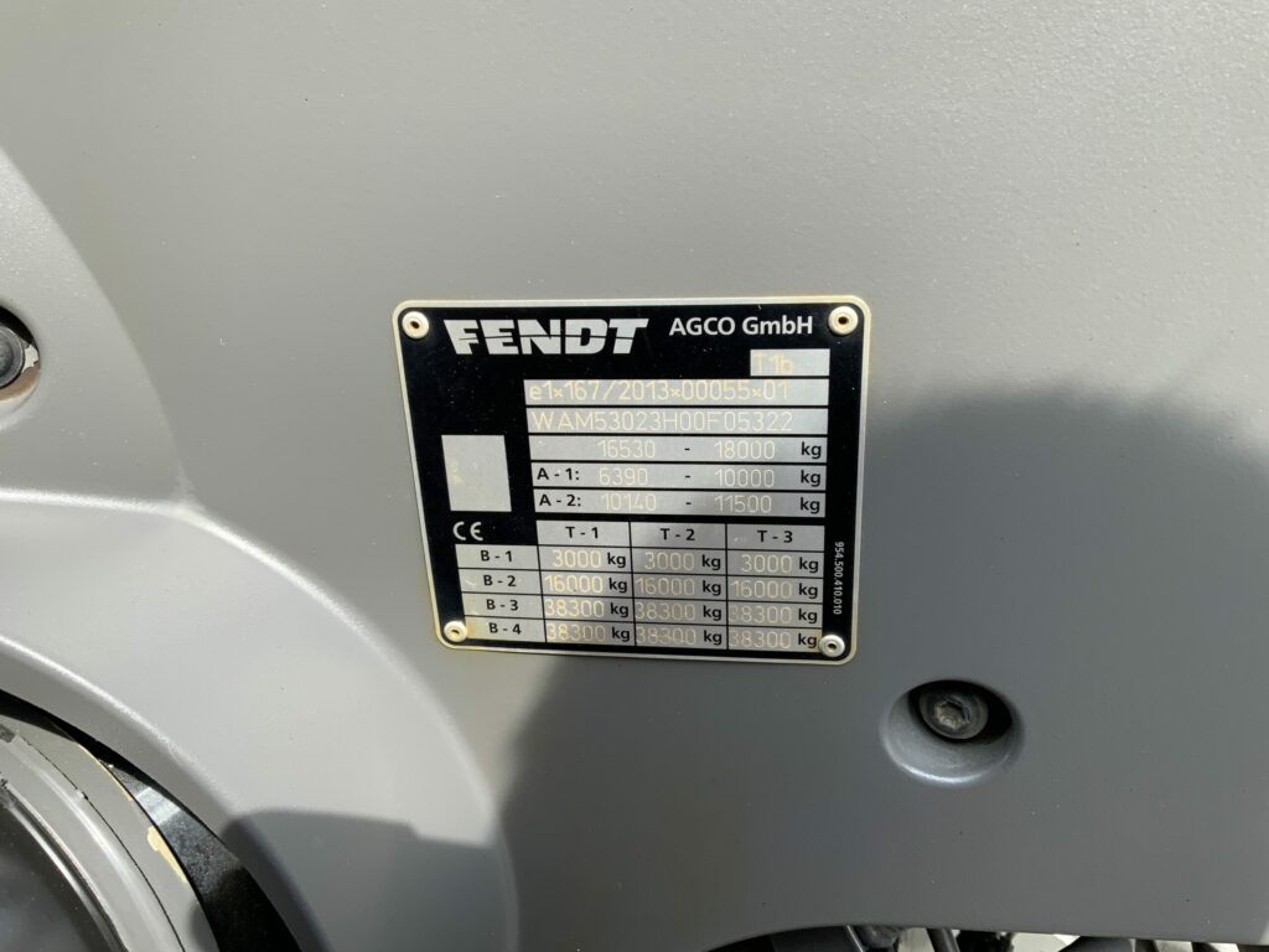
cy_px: 476
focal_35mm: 29
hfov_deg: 61.7
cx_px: 634
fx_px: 1063
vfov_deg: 48.2
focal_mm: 3
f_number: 1.8
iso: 16
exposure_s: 1/272
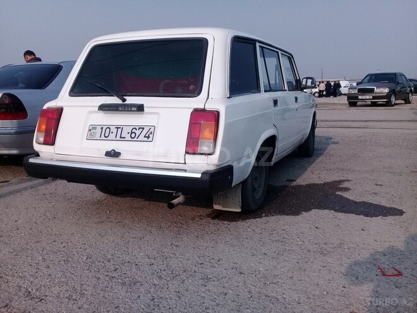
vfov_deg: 45.4
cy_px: 156
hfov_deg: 58.4
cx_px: 208
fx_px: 373
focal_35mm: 31
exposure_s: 1/1522
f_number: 2.2
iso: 64
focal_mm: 3.3
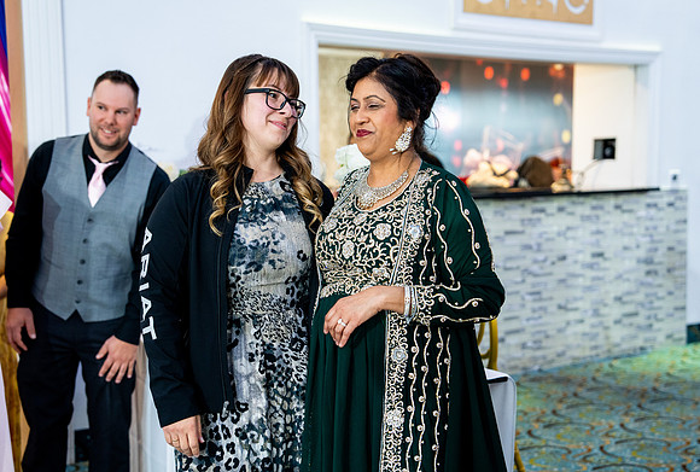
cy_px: 249
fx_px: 1123
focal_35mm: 58
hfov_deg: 34.6
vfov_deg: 23.7
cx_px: 375
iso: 1600
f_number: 2.8
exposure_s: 1/125
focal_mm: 53
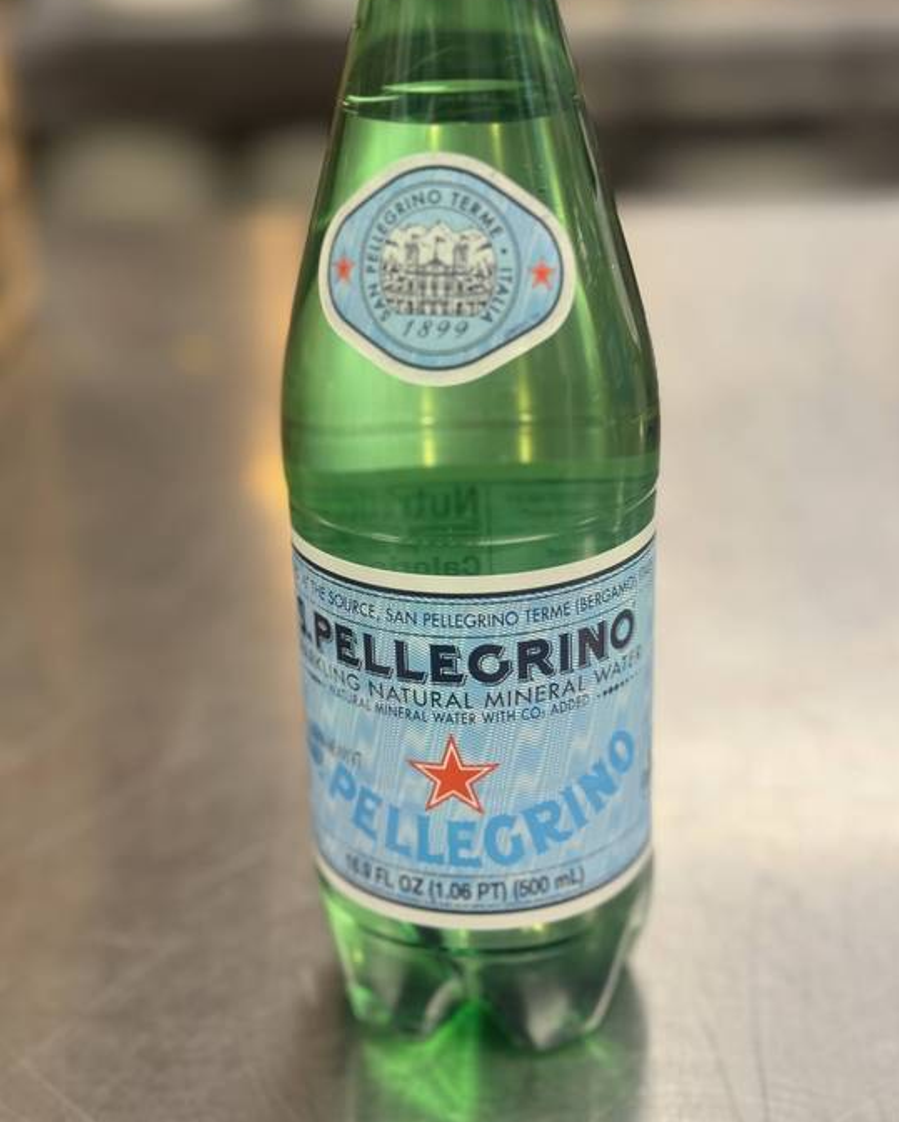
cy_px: 559
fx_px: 1695
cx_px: 457
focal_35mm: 51
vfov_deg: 36.6
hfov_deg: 29.7
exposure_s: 1/60
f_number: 1.78
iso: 80
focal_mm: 6.86
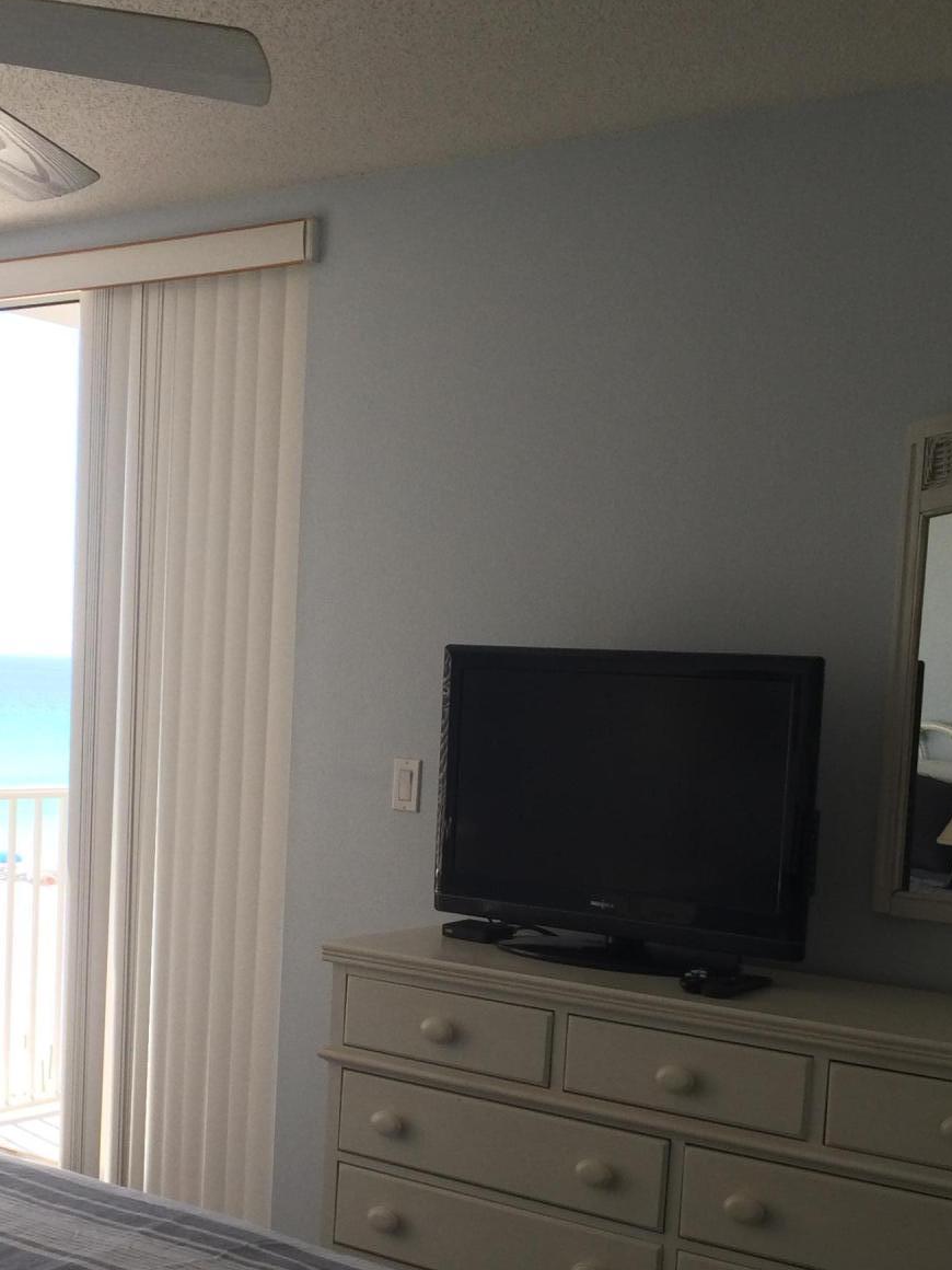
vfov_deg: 37.6
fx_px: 1833
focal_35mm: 50
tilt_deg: -8.8
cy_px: 893
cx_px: 348
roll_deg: -2.5
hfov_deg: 29.0
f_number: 2.2
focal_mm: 4.15
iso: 50
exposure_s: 1/120
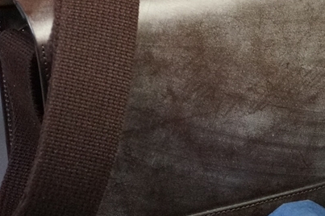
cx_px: 366
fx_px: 1087
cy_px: 163
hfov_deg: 16.5
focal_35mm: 120
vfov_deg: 11.3
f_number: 4.5
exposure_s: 1/125
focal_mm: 27
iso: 3200
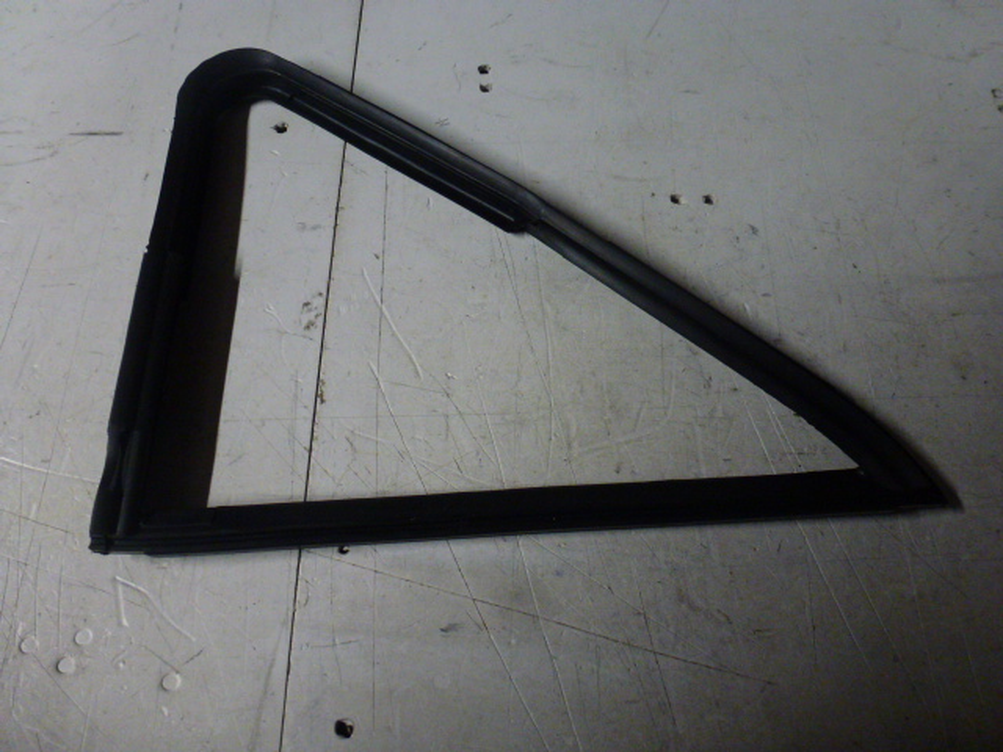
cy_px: 376
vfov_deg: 56.8
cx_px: 502
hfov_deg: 71.6
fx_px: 695
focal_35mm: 24
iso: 400
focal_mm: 4.3
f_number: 3.3
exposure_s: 1/40
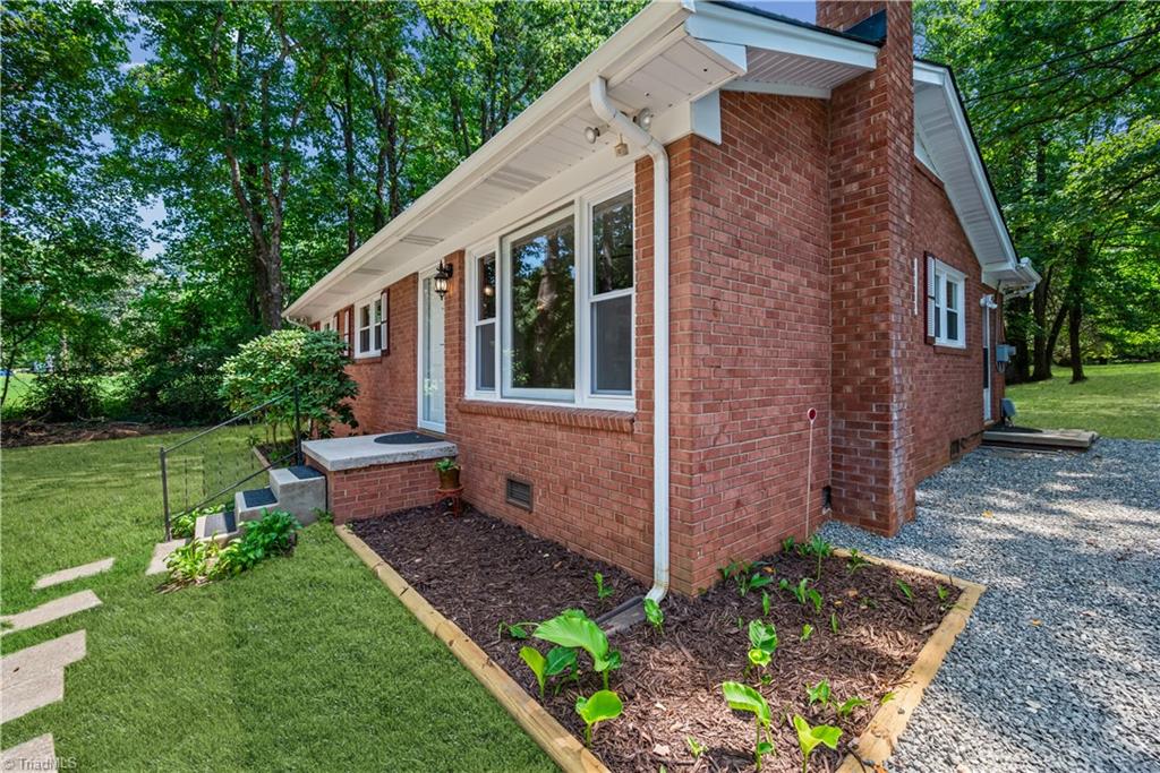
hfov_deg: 104.2
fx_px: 451
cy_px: 386
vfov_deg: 81.2
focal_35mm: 14
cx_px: 580
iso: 400
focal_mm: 14
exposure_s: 1/500
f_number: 7.1
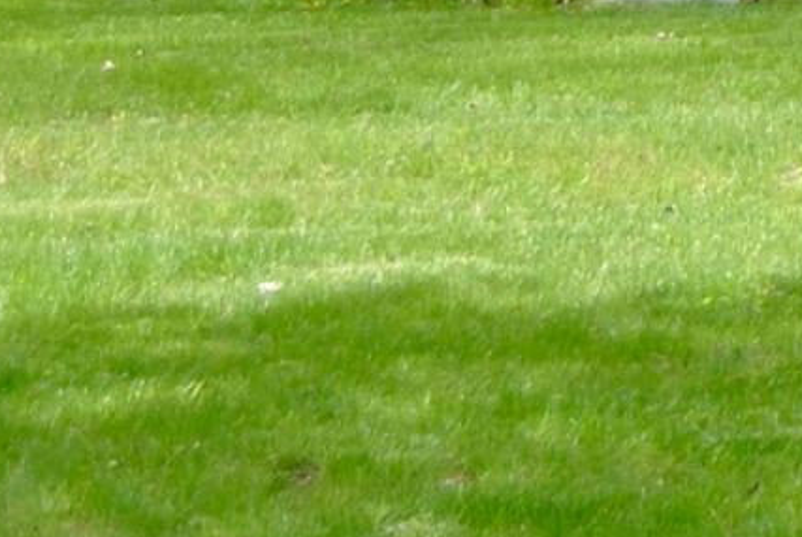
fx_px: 7537
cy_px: -1051
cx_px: 2171
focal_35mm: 338
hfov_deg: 5.8
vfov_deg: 4.0
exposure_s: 1/200
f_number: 7.1
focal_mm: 32
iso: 100
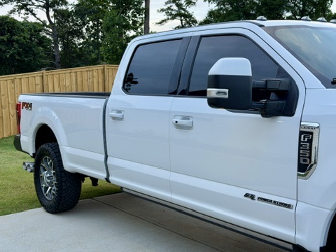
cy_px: 126
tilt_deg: -0.7
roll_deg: +0.7
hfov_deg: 39.7
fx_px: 466
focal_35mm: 48
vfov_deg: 30.3
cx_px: 168
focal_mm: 6.76
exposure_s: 1/121
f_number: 1.78
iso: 80
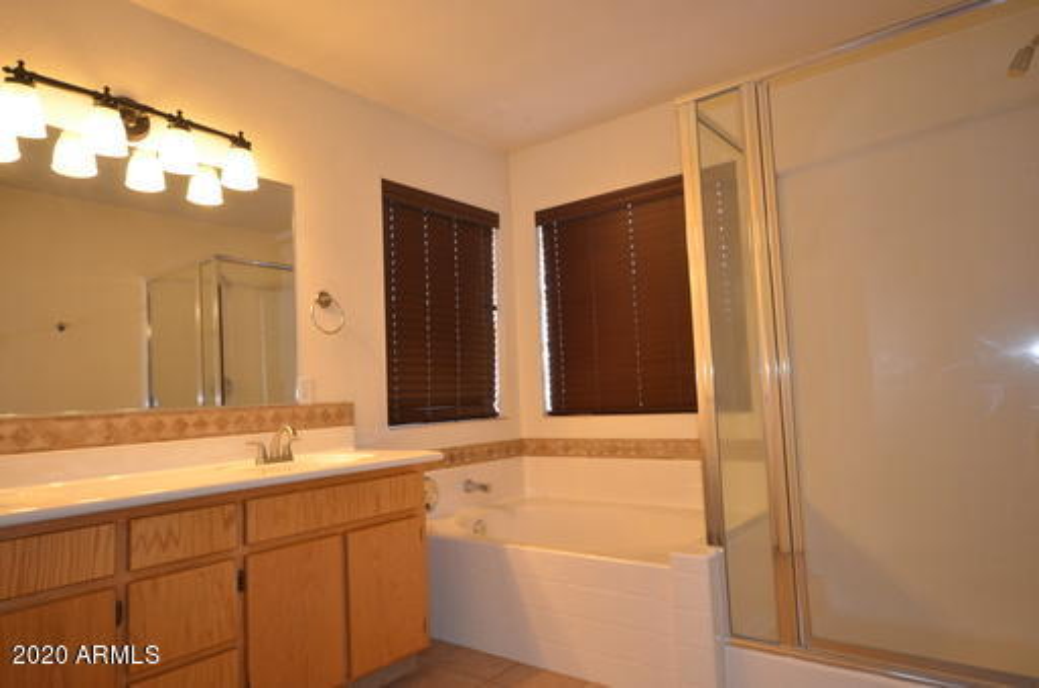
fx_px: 648
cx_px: 520
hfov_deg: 77.4
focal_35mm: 22
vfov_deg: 55.9
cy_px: 344
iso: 800
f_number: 5
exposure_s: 1/60
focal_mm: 15
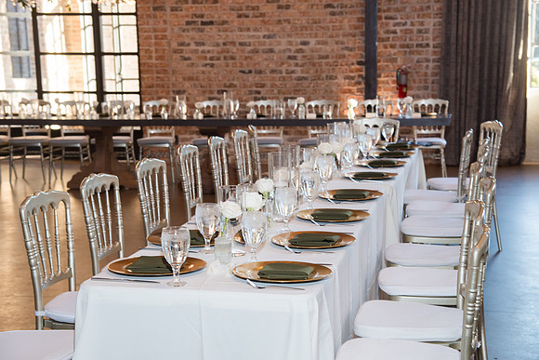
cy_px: 178
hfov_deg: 29.7
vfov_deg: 20.0
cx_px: 275
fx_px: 1018
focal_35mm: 68
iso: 1250
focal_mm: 66
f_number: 5.6
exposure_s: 1/60
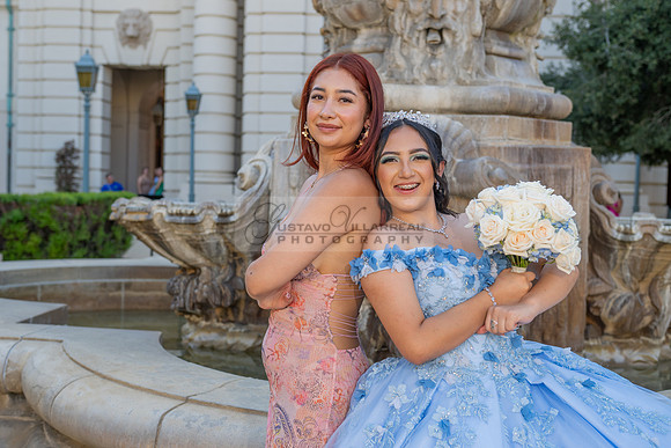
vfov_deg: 27.0
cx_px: 336
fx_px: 932
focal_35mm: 50
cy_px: 224
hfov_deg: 39.6
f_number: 4
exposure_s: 1/200
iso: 200
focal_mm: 50
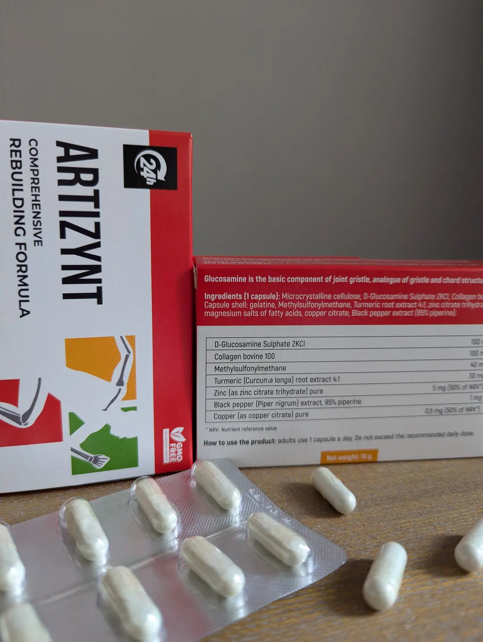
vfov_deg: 71.5
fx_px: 445
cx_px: 242
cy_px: 321
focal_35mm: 24
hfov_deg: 56.9
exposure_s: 1/41.5
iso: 68
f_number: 1.85
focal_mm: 6.81
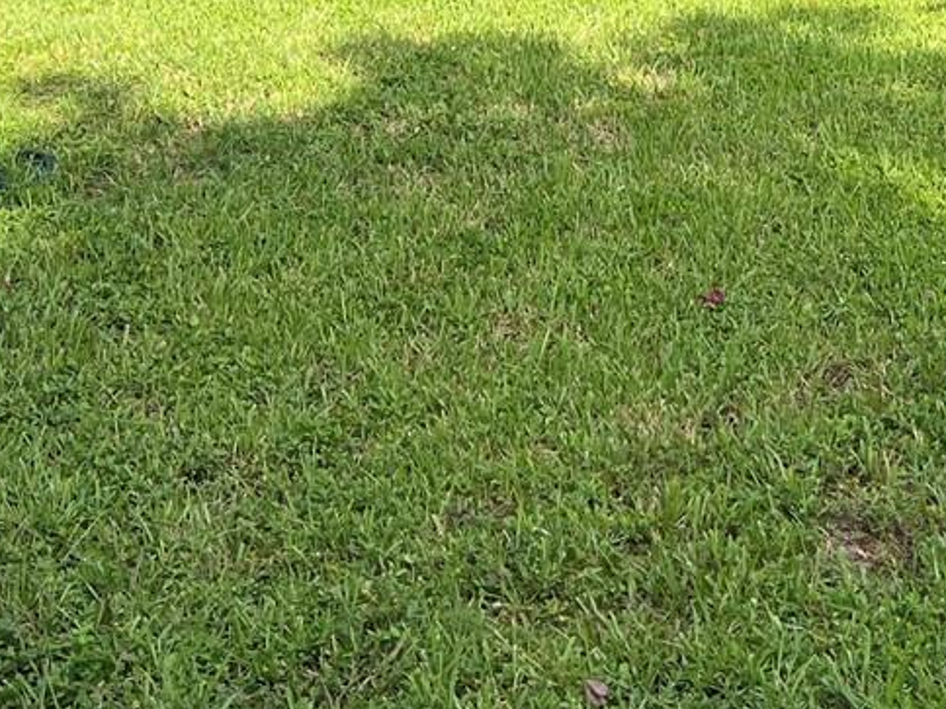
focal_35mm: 86
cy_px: -361
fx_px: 2350
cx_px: 663
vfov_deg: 15.8
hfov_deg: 22.6
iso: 50
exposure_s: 1/1058
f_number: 1.5
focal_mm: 5.7
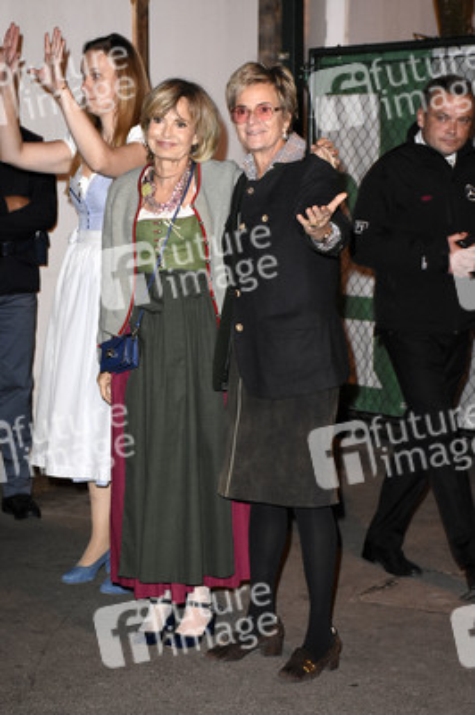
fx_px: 1665
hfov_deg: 16.2
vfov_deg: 24.2
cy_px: 358
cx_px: 238
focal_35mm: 84
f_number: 6.3
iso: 3200
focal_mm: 56
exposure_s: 1/60
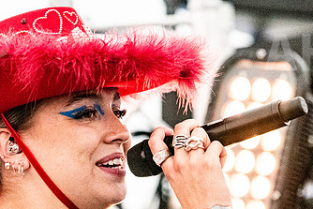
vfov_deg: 3.4
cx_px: 93
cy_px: 193
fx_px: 3488
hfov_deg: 5.1
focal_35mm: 401
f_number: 3.2
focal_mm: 170
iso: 1250
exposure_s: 1/4000
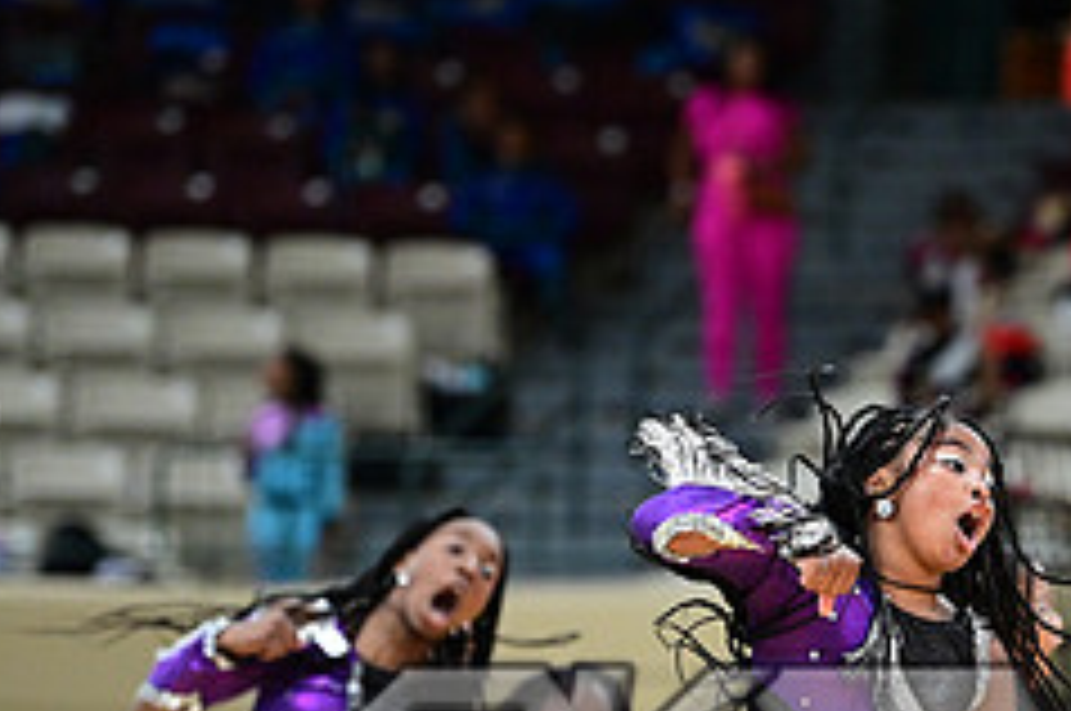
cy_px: 788
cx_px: 1017
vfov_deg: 3.7
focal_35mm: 366
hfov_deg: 5.6
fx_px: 10874
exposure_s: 1/1000
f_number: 3.2
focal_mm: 150
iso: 6400
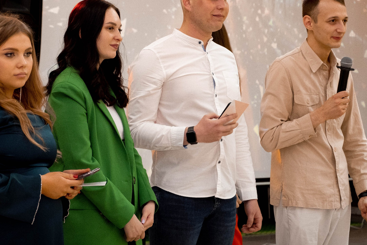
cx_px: 167
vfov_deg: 10.1
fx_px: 1386
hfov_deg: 15.1
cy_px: 85
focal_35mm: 136
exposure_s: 1/160
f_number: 4
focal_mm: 50.5
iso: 2500
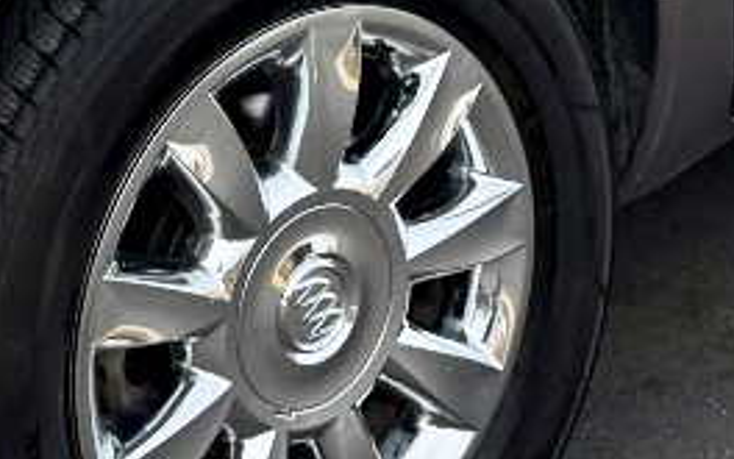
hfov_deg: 15.0
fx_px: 2781
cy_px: -373
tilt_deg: -12.8
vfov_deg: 9.0
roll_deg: -0.4
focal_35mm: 139
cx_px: 192
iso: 80
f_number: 1.78
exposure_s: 1/1091
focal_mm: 6.76
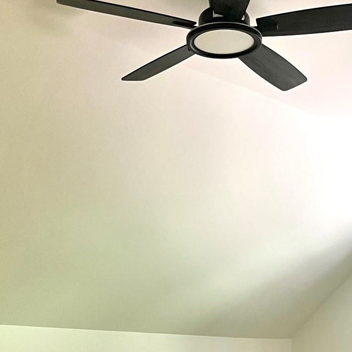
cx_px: 218
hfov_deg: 26.0
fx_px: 759
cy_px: 328
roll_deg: +0.1
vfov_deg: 25.2
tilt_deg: +3.1
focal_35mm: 66
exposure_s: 1/60
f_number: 1.6
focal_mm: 5.1
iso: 125
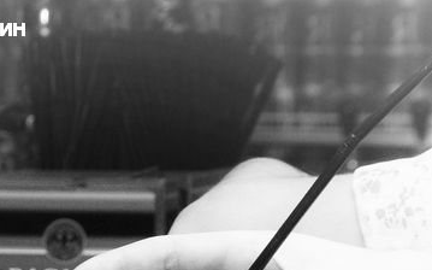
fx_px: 2933
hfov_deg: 8.4
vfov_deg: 5.2
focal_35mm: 249
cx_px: 87
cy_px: 362
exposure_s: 1/60
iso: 320
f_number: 10
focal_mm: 65
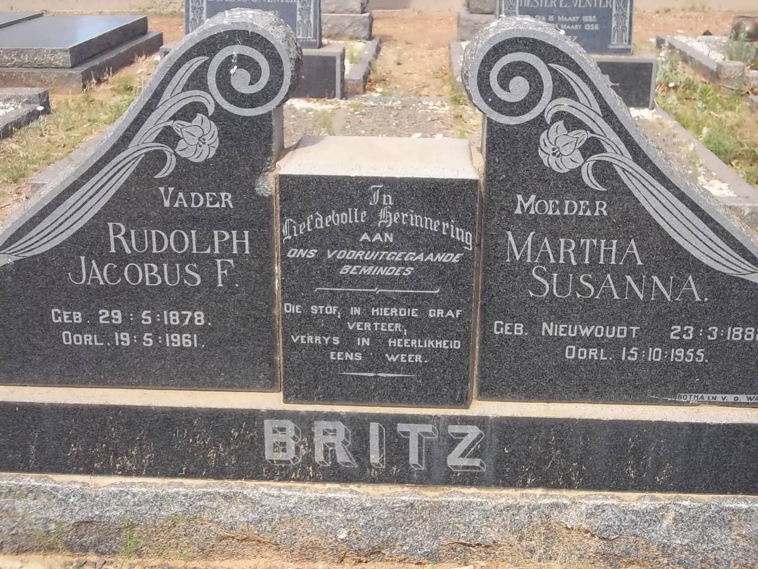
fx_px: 1095
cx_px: 379
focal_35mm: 50
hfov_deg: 38.2
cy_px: 284
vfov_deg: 29.1
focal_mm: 8.8
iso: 80
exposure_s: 1/320
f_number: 3.6
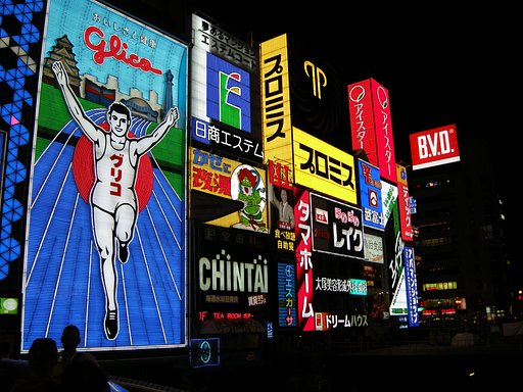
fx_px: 529
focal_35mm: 35
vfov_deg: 40.7
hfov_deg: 52.6
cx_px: 262
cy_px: 196
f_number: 3
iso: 64
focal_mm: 7.5
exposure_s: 1/68
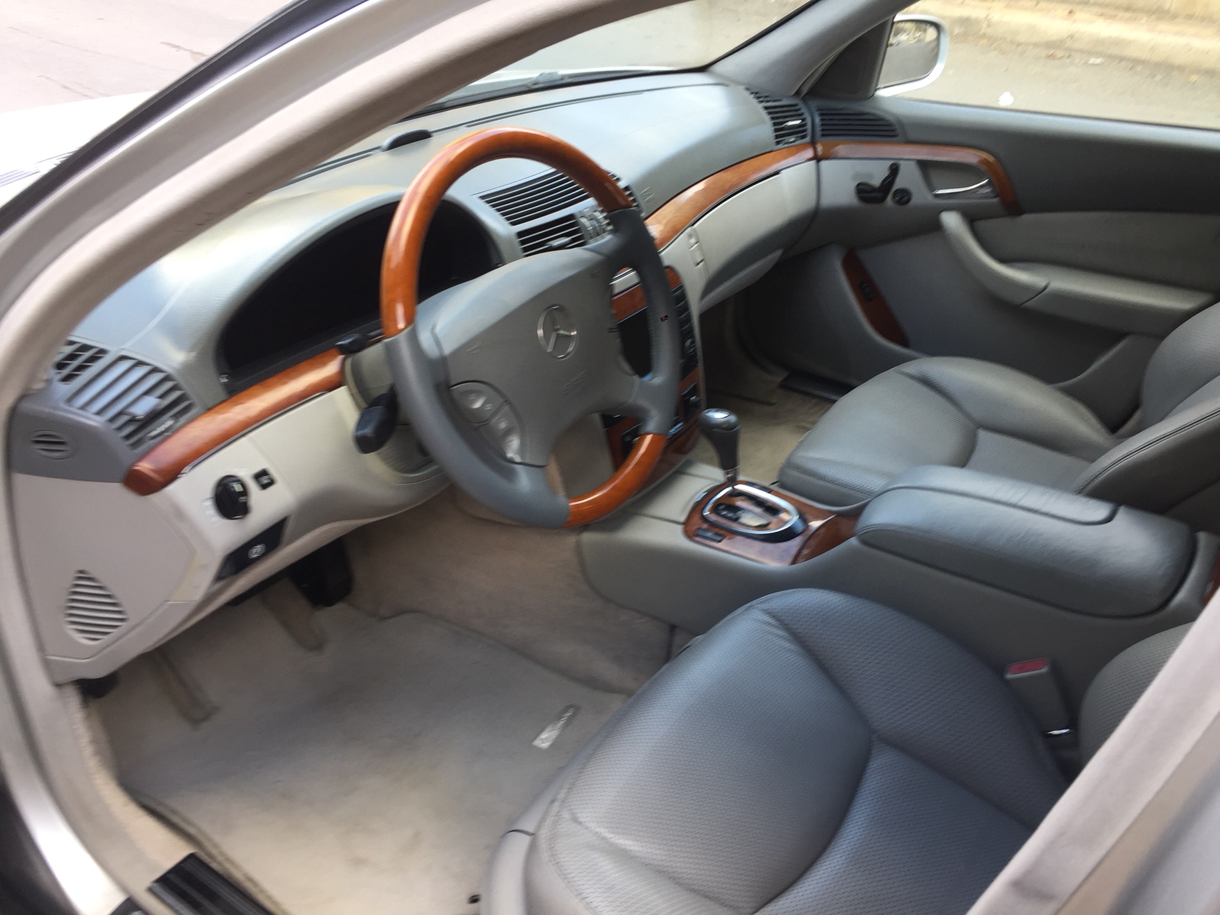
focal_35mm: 29
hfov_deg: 61.7
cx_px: 610
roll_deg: -2.0
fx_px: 1022
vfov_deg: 48.2
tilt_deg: -26.3
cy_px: 458
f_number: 2.2
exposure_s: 1/50
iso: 32
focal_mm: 4.15
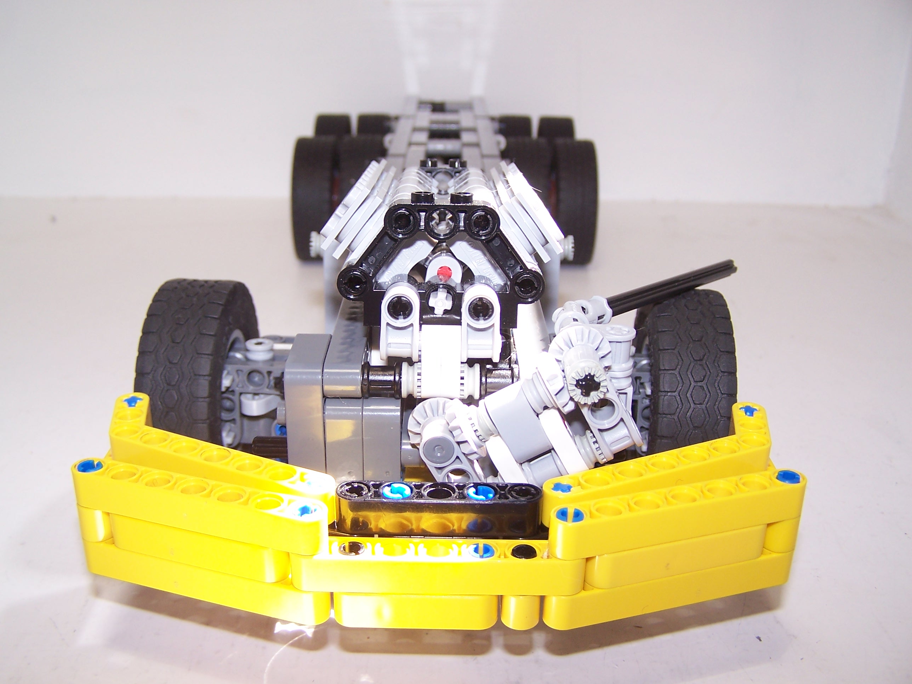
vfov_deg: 37.7
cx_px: 456
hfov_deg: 49.0
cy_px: 342
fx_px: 1001
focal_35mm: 38
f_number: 2.8
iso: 80
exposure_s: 1/60
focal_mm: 6.3
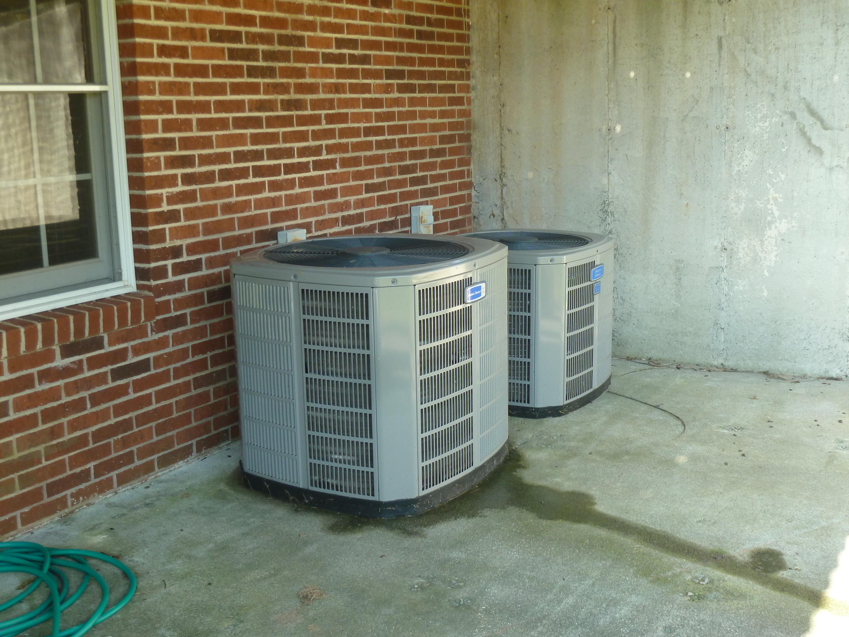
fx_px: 1030
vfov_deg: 34.3
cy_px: 318
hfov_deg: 44.8
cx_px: 424
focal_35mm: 42
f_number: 3.7
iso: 160
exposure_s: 1/100
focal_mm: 6.9
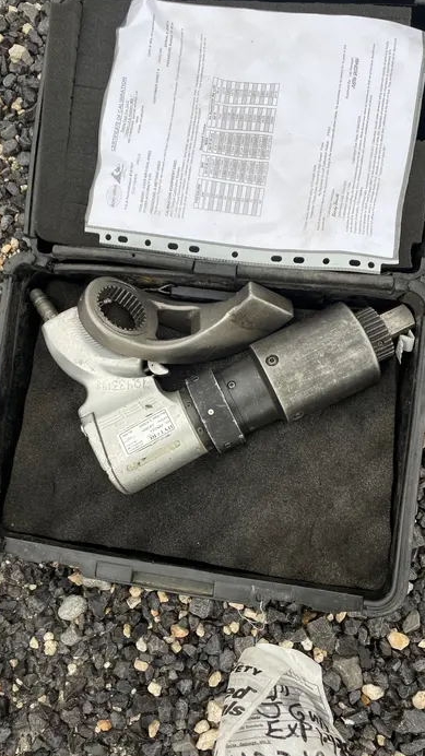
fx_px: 601
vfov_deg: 64.3
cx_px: 202
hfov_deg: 38.9
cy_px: 377
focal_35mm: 30
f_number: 1.6
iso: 32
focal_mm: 4.2
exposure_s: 1/304
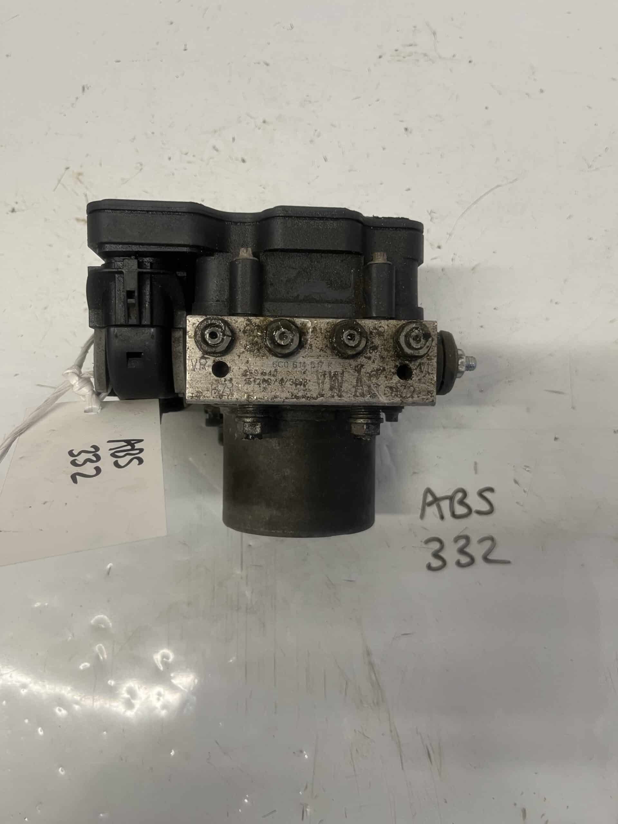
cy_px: 412
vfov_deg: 67.3
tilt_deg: -75.4
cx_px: 309
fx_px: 619
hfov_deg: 53.1
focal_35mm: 26
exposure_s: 1/50
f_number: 1.6
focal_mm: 5.1
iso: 80
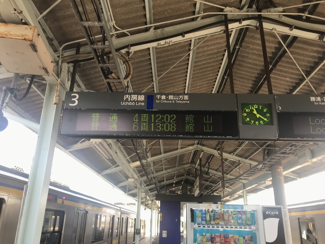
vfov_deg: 49.7
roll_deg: -0.4
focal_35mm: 28
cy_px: 122
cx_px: 162
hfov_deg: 63.4
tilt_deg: +21.9
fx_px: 263
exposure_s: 1/120
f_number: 1.8
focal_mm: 3.99
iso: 25
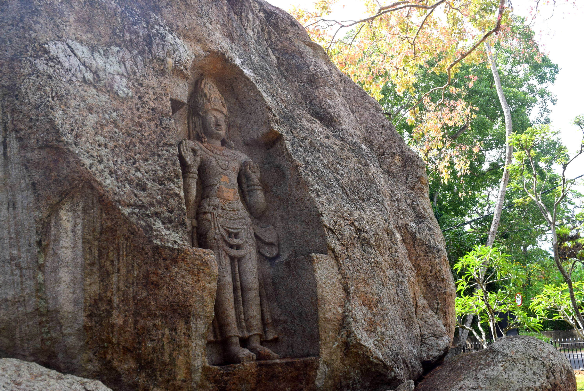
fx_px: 536
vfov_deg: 40.0
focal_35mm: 33
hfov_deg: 57.2
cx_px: 292
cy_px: 196
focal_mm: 22
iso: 280
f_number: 8
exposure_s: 1/250
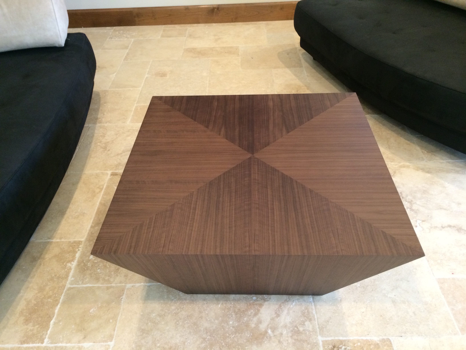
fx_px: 390
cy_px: 175
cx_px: 233
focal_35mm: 29
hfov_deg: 61.7
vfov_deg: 48.2
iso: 160
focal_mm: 4.15
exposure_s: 1/30
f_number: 2.2
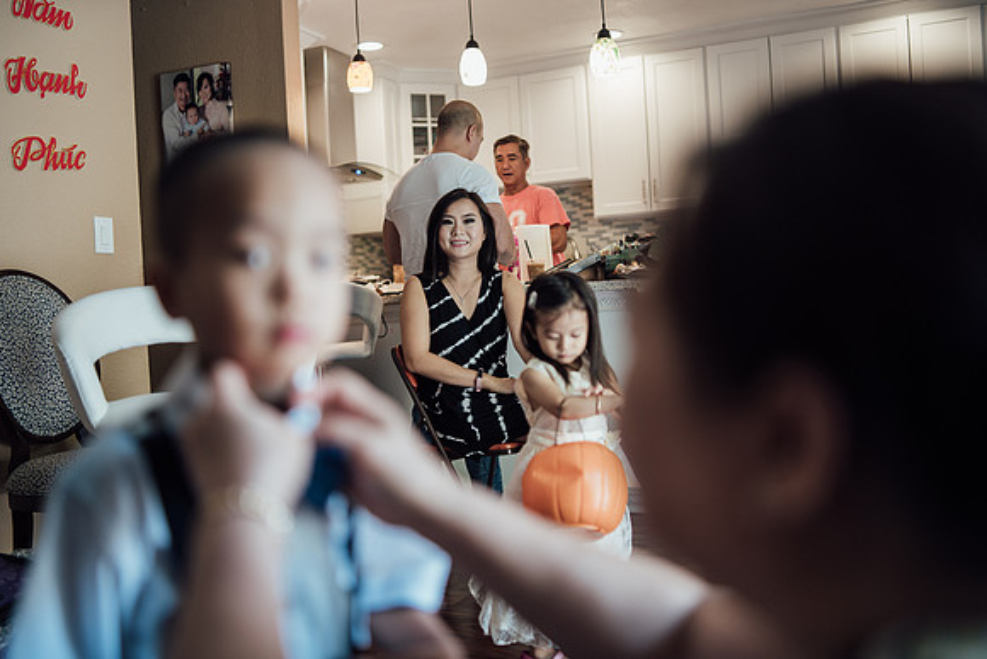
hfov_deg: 54.4
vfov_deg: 37.9
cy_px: 330
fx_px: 960
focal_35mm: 35
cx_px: 494
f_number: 1.4
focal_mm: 35
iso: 640
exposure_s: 1/320
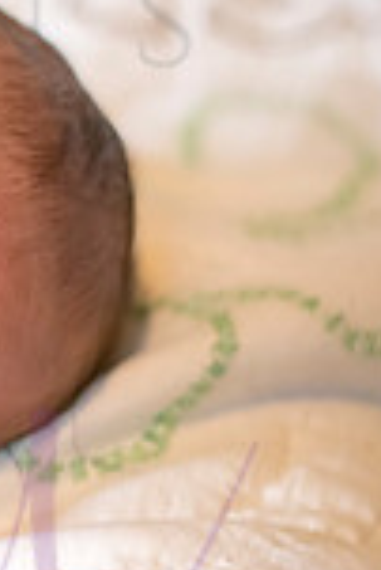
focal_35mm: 192
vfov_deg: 10.7
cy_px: 206
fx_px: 3041
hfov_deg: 6.8
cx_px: -498
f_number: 2.5
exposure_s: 1/60
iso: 800
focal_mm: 50
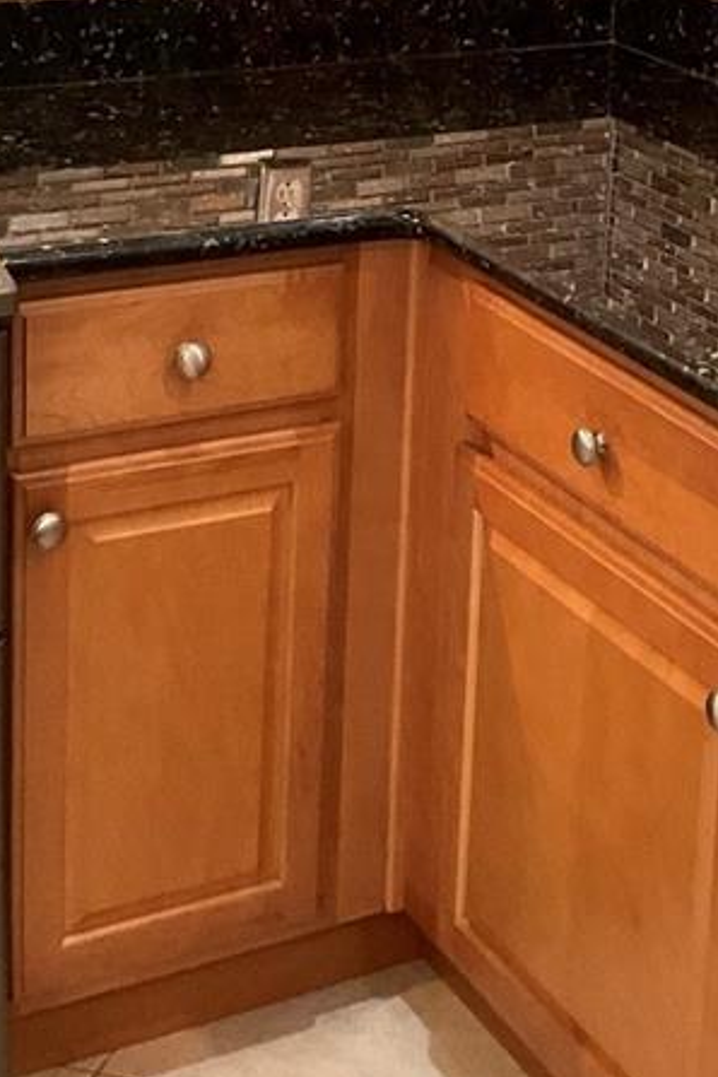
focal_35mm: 81
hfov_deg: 16.7
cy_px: 125
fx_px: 2423
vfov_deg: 24.4
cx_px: 610
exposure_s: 1/60
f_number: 1.8
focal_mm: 3
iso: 160
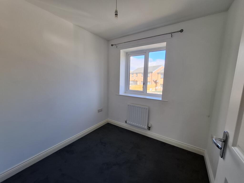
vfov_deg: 89.9
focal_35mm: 13
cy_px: 92
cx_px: 122
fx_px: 92
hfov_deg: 106.2
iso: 40
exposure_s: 1/105
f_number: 2.2
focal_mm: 1.74
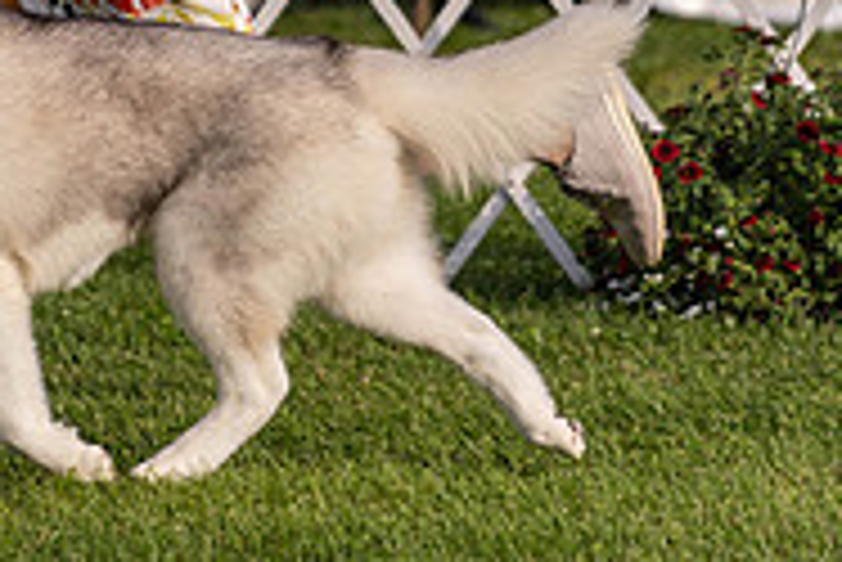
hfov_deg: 3.3
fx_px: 14489
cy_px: -205
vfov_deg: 2.2
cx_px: 77
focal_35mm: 619
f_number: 4
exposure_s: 1/1250
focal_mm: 200
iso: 125
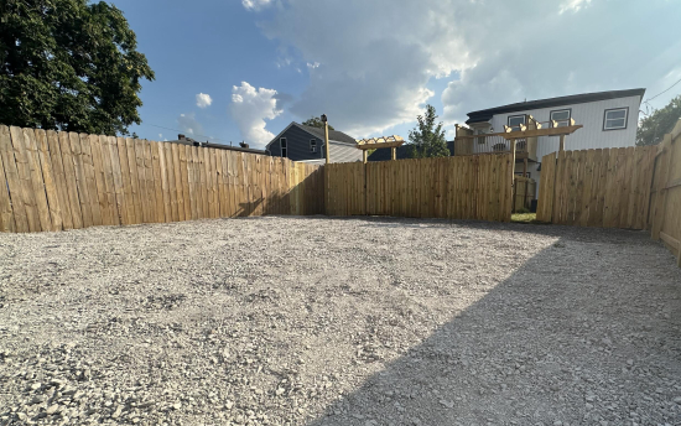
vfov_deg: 64.4
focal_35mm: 18
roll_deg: -1.6
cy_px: 256
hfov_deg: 90.2
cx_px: 399
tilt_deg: -8.5
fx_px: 334
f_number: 2.2
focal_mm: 2.22
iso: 50
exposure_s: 1/1825
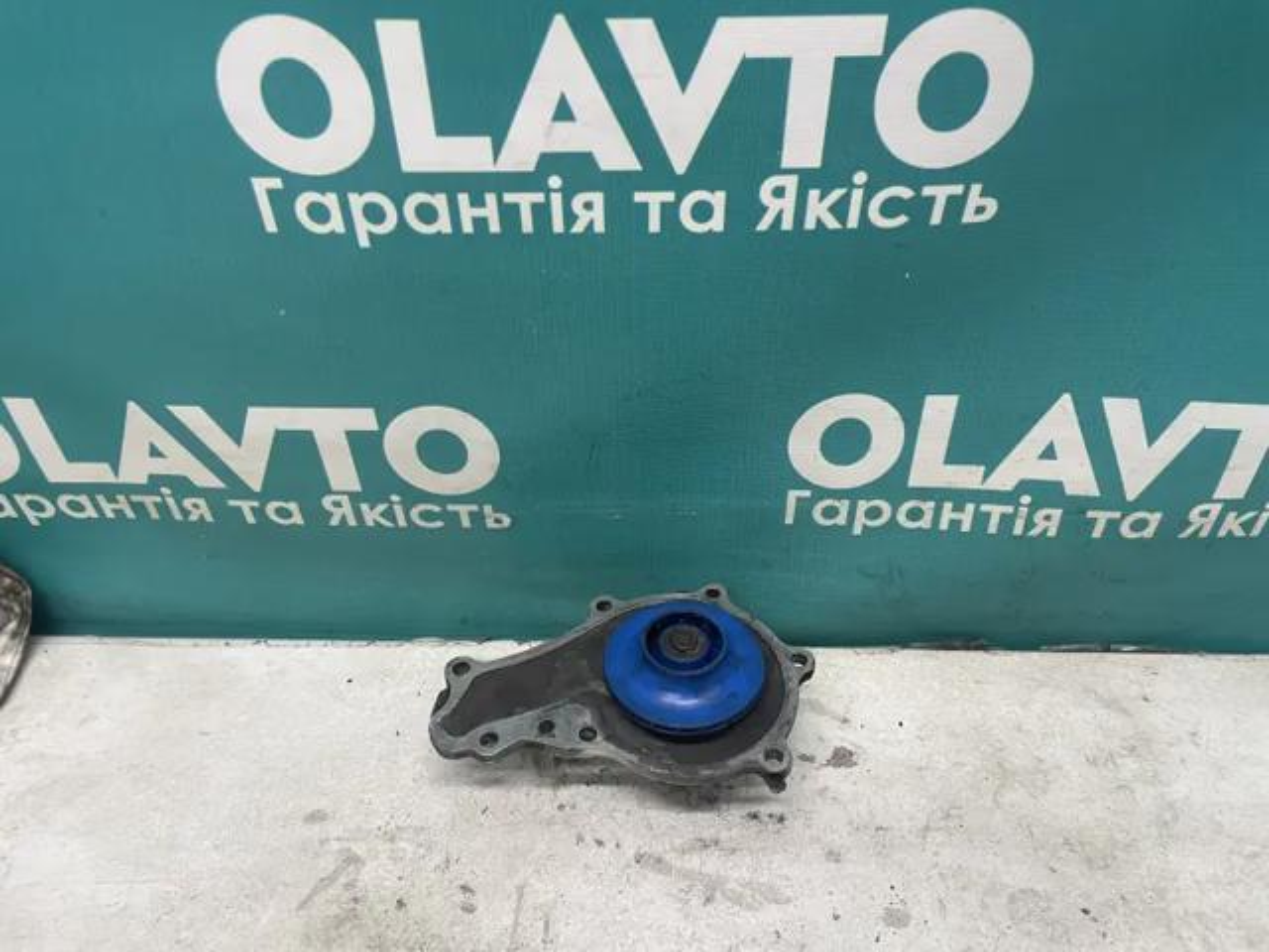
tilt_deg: -38.8
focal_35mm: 26
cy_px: 476
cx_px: 634
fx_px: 953
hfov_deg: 67.3
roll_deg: +0.2
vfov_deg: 53.1
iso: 64
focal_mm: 4.2
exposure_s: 1/50
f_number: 1.6
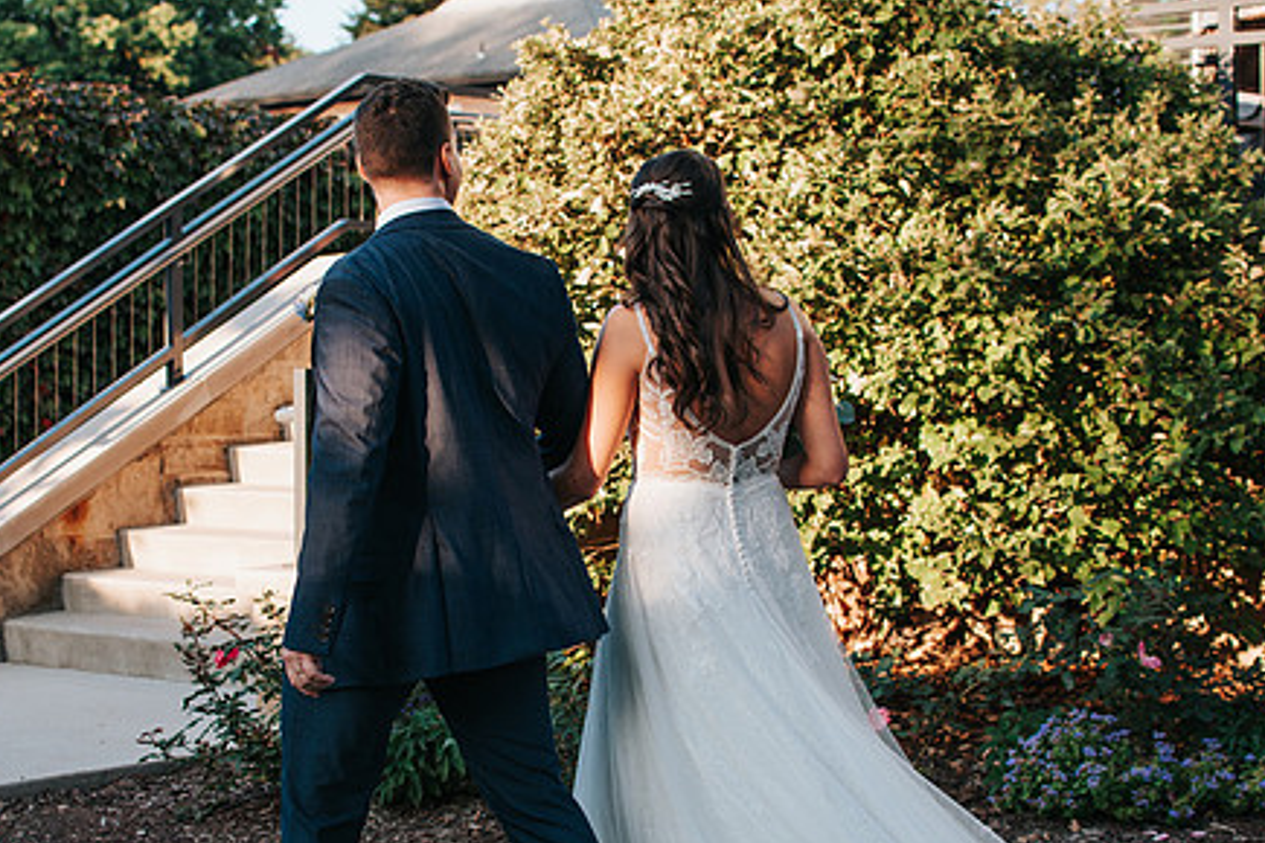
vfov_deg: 19.4
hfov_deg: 28.8
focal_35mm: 70
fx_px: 2460
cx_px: 497
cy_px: 510
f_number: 3.5
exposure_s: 1/400
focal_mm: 35
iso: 200
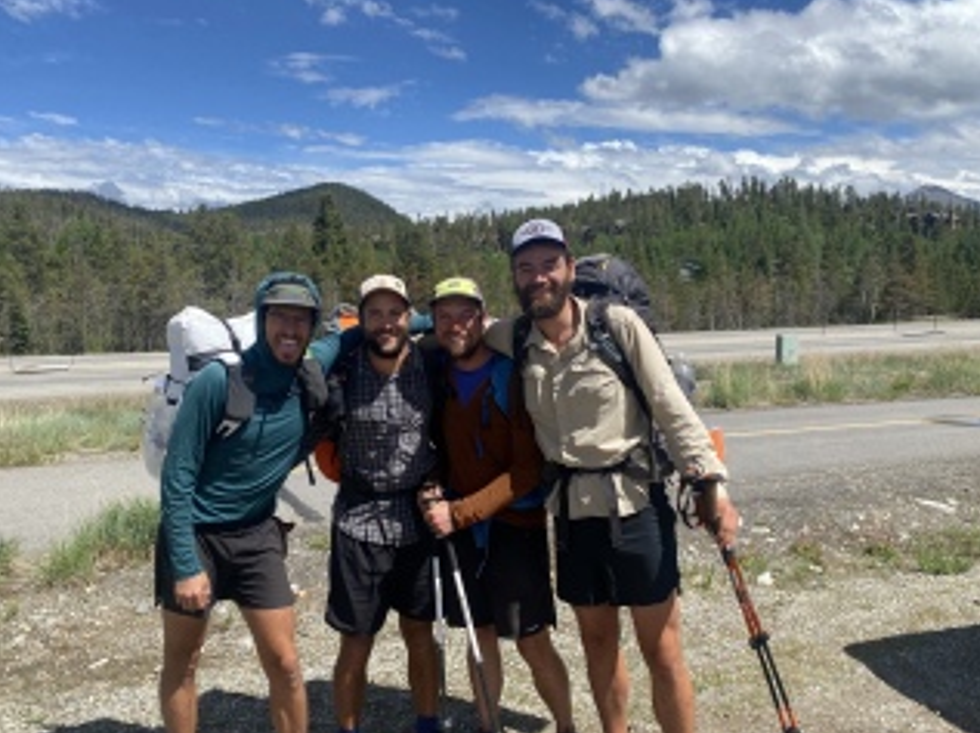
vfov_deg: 46.6
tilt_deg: -7.6
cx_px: 448
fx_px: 848
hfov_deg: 59.9
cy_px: 414
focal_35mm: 30
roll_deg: -0.2
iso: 32
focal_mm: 4.25
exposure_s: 1/2513
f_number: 1.8
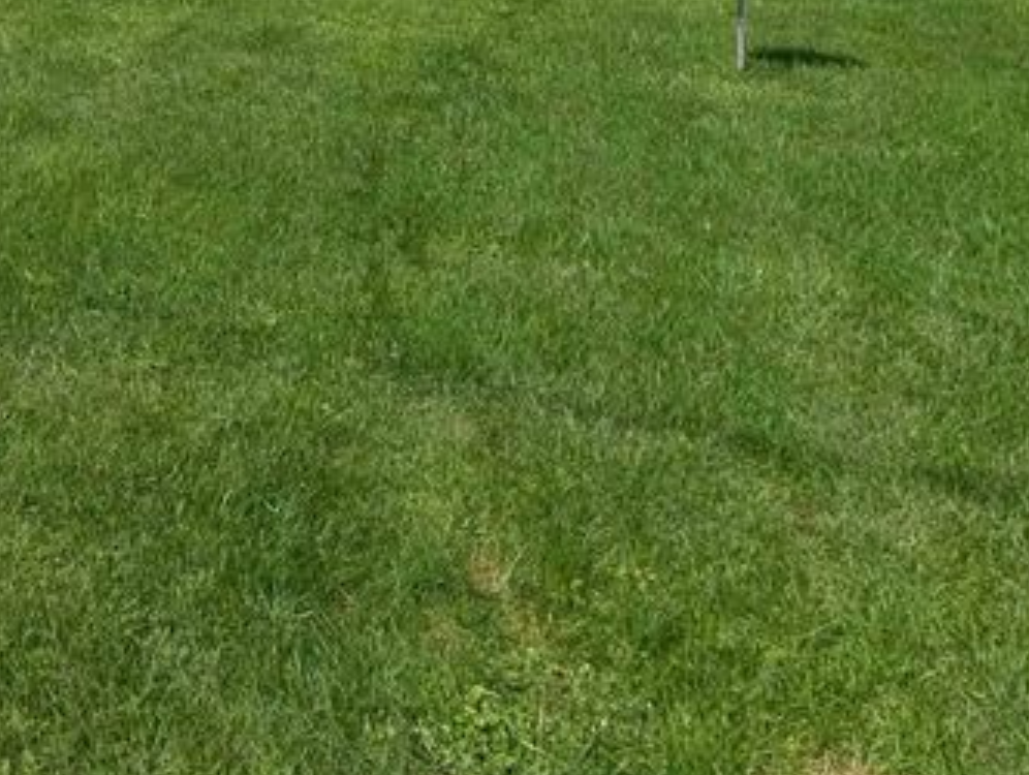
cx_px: -177
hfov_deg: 38.5
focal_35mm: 37
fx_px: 1101
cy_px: -126
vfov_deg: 32.8
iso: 50
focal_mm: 2.02
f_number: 1.7
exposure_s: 1/4184
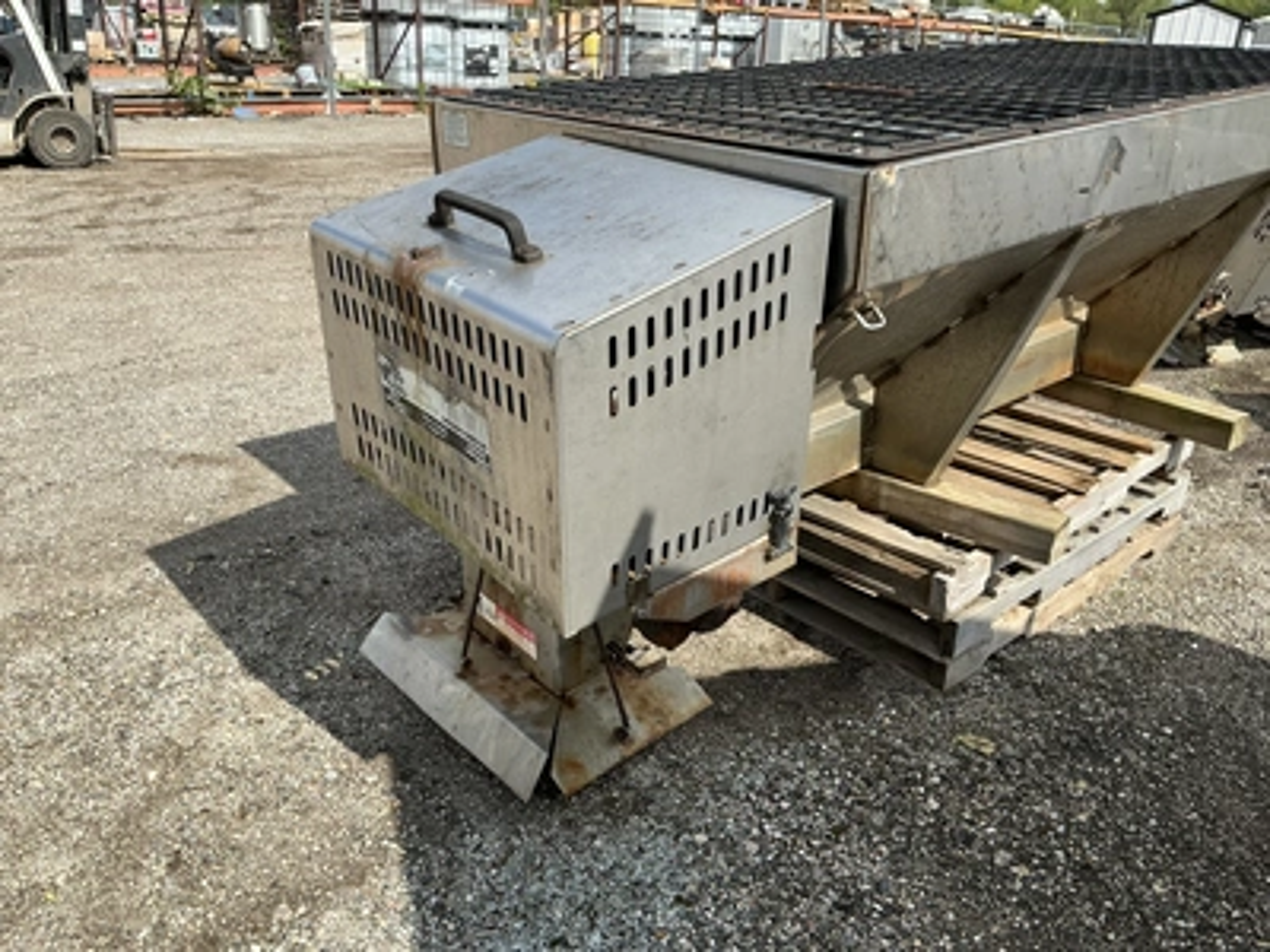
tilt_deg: -23.7
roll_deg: -2.9
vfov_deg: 49.7
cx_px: 635
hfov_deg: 63.4
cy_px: 476
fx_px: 1027
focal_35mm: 28
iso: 25
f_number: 1.8
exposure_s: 1/1377
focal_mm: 3
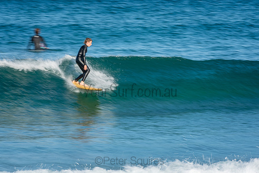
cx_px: 130
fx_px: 4317
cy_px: 86
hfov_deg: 3.4
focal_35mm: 600
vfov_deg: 2.3
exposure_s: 1/25
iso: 100
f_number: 22
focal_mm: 400
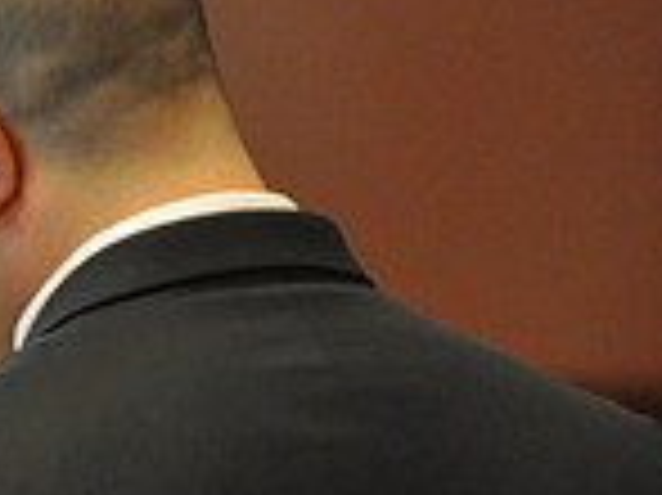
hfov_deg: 1.7
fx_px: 21707
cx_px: -450
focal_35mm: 1136
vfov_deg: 1.3
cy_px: 394
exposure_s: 1/30
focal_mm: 200
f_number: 2.8
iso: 2500
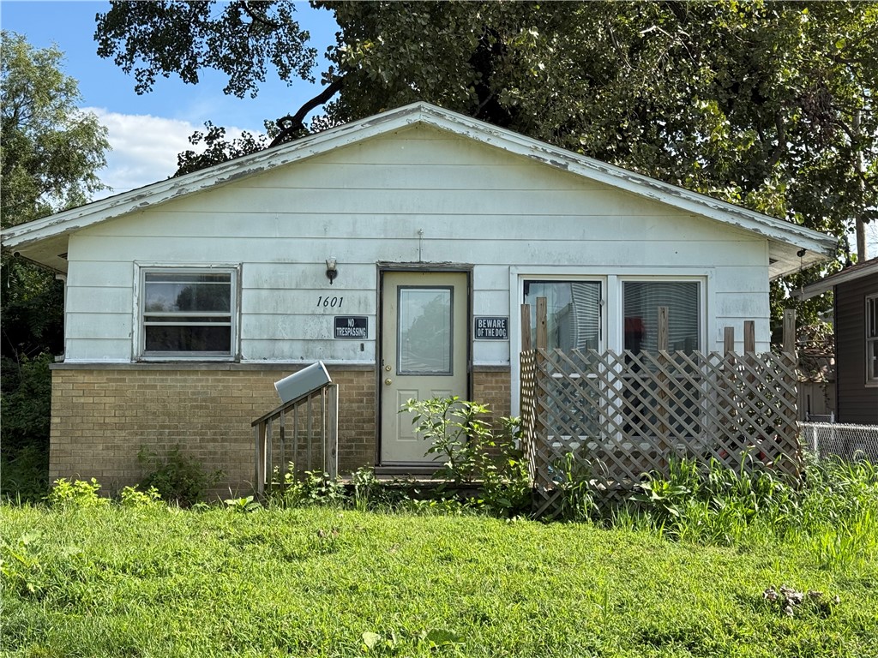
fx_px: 1217
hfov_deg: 39.7
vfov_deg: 30.3
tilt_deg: +4.2
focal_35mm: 48
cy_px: 329
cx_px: 439
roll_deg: -0.5
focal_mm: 6.76
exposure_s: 1/2494
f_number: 1.78
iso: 64
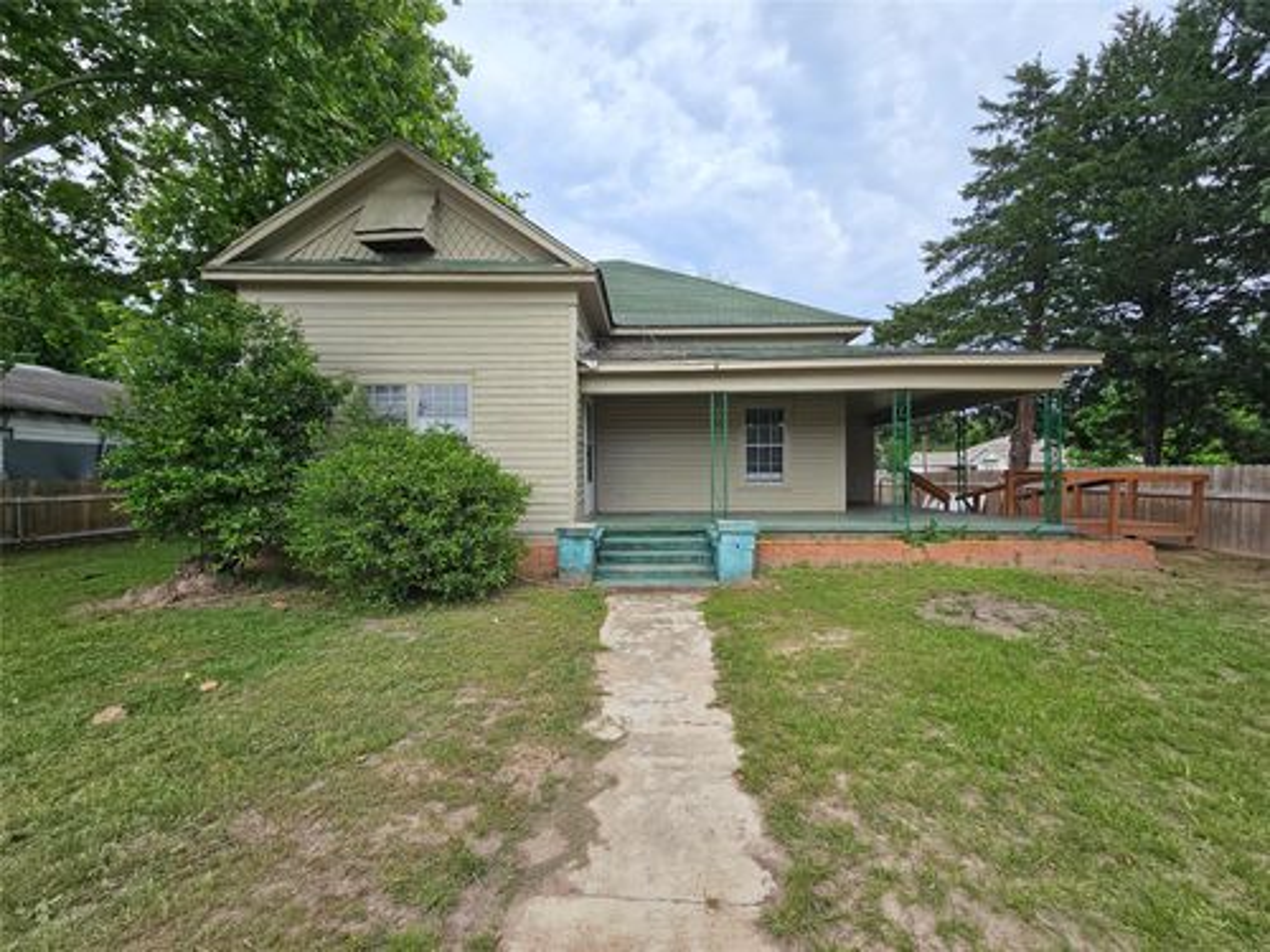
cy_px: 476
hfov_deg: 106.2
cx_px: 635
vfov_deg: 89.9
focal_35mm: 13
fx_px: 477
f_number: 2.2
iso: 50
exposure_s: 1/541
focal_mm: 2.2
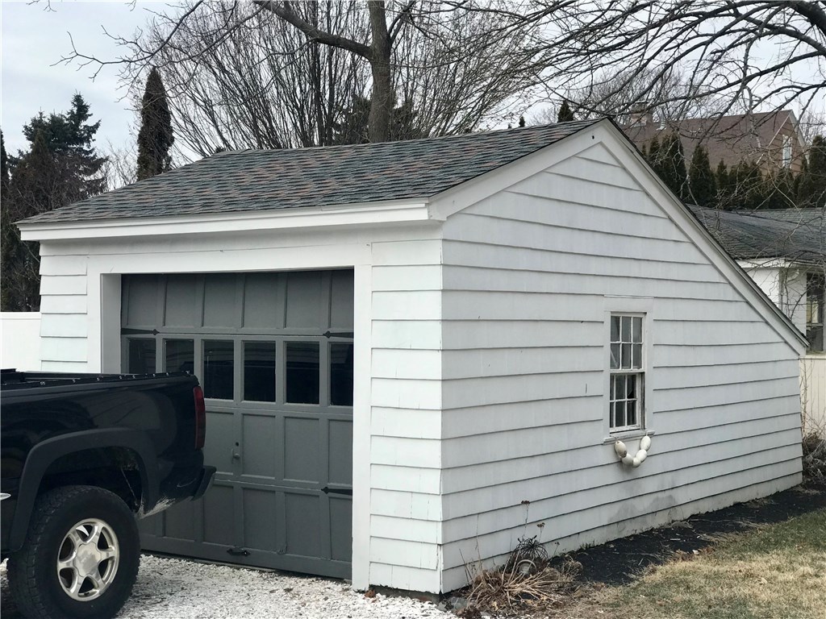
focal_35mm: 57
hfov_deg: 33.8
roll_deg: -0.4
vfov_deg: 25.7
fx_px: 1360
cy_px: 310
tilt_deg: +0.5
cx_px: 413
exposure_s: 1/499
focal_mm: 6.6
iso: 20
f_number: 2.8
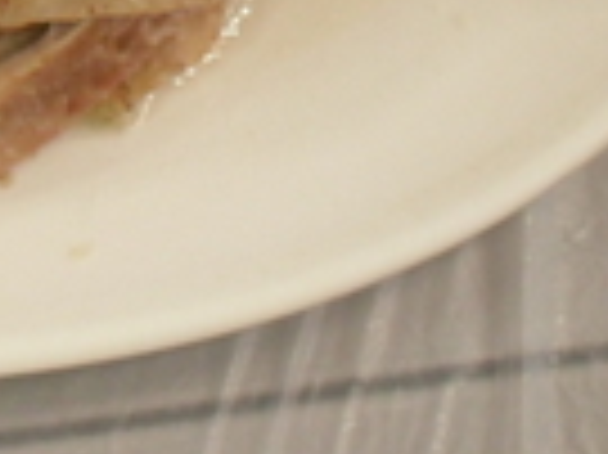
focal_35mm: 196
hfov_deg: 9.9
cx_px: -225
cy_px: -317
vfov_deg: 7.4
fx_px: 3440
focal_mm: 9.9
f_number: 3.9
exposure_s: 1/41
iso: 400
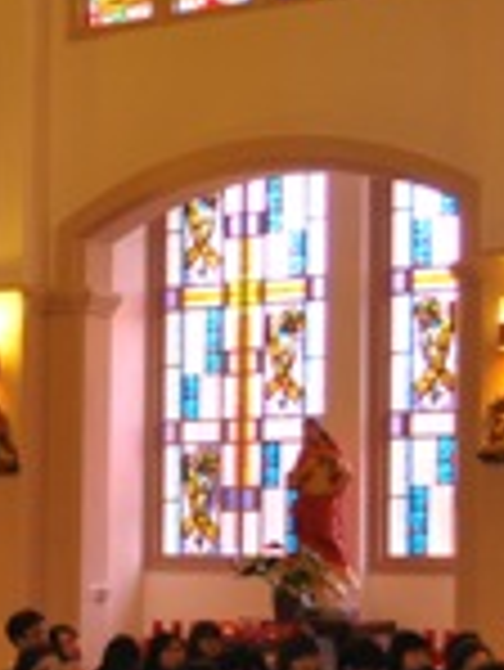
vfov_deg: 15.7
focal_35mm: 124
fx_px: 2404
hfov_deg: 11.0
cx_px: -459
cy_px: 564
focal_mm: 20
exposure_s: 1/60
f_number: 3.8
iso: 800
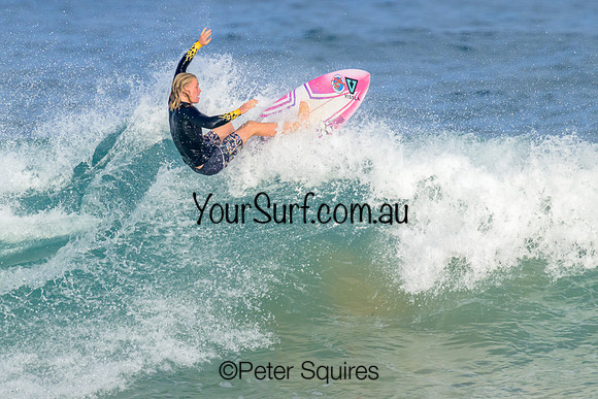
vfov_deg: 1.5
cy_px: 152
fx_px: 15050
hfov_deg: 2.3
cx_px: 259
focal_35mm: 906
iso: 1000
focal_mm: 720
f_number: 11
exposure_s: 1/1600
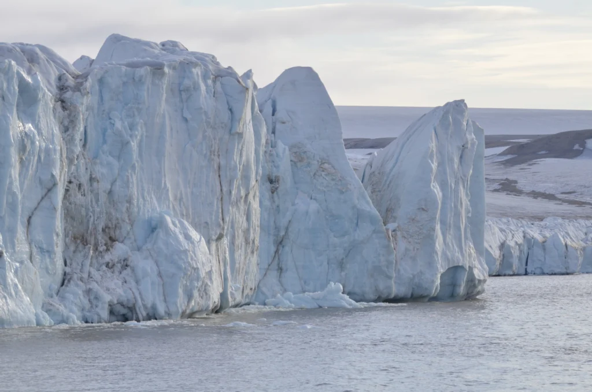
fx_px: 3692
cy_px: 196
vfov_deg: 6.1
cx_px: 296
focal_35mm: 225
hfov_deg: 9.2
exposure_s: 1/1600
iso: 500
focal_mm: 150
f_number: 9
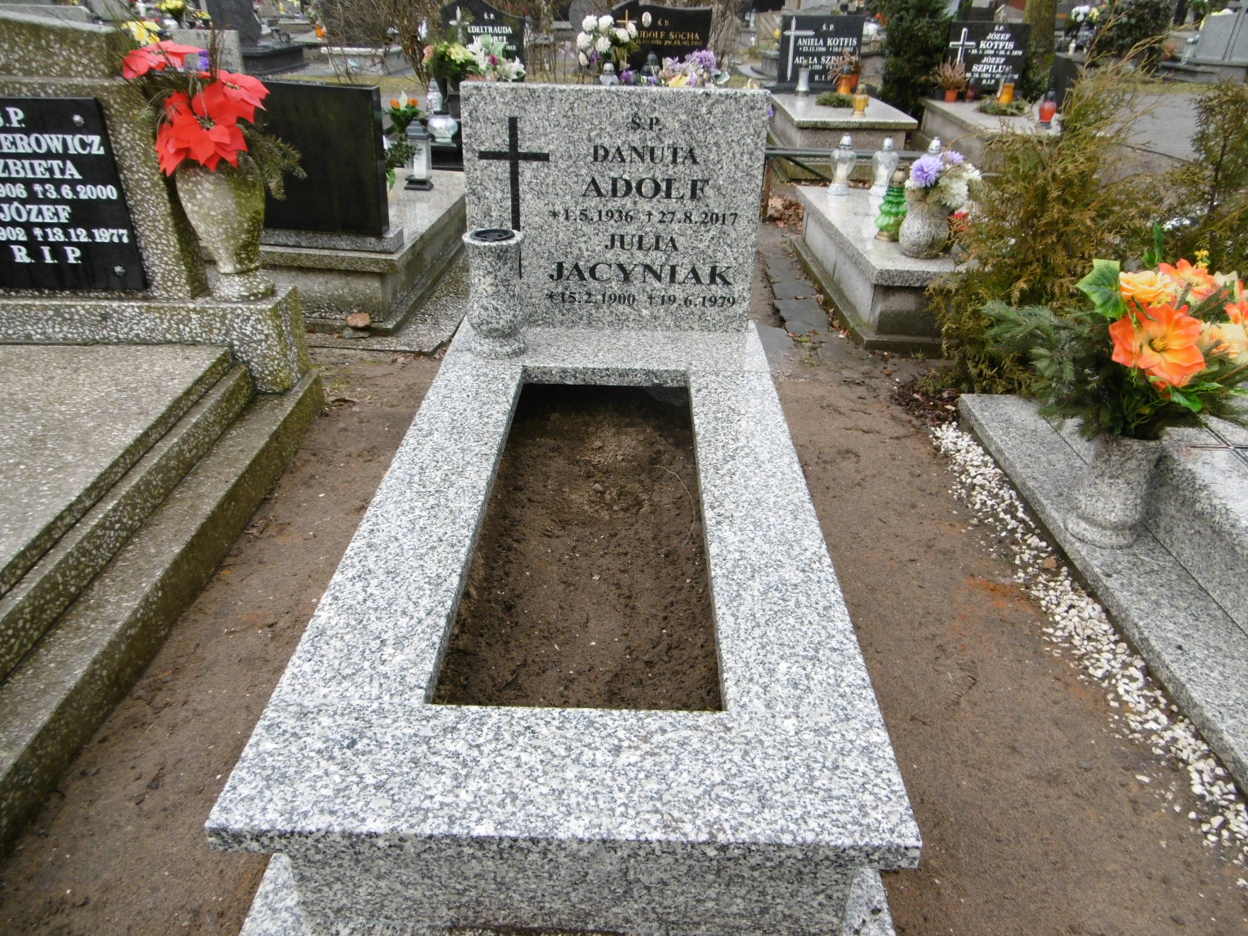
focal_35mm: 24
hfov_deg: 71.6
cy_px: 468
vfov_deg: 56.8
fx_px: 865
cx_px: 624
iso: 100
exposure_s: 1/160
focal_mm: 4.3
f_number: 3.1
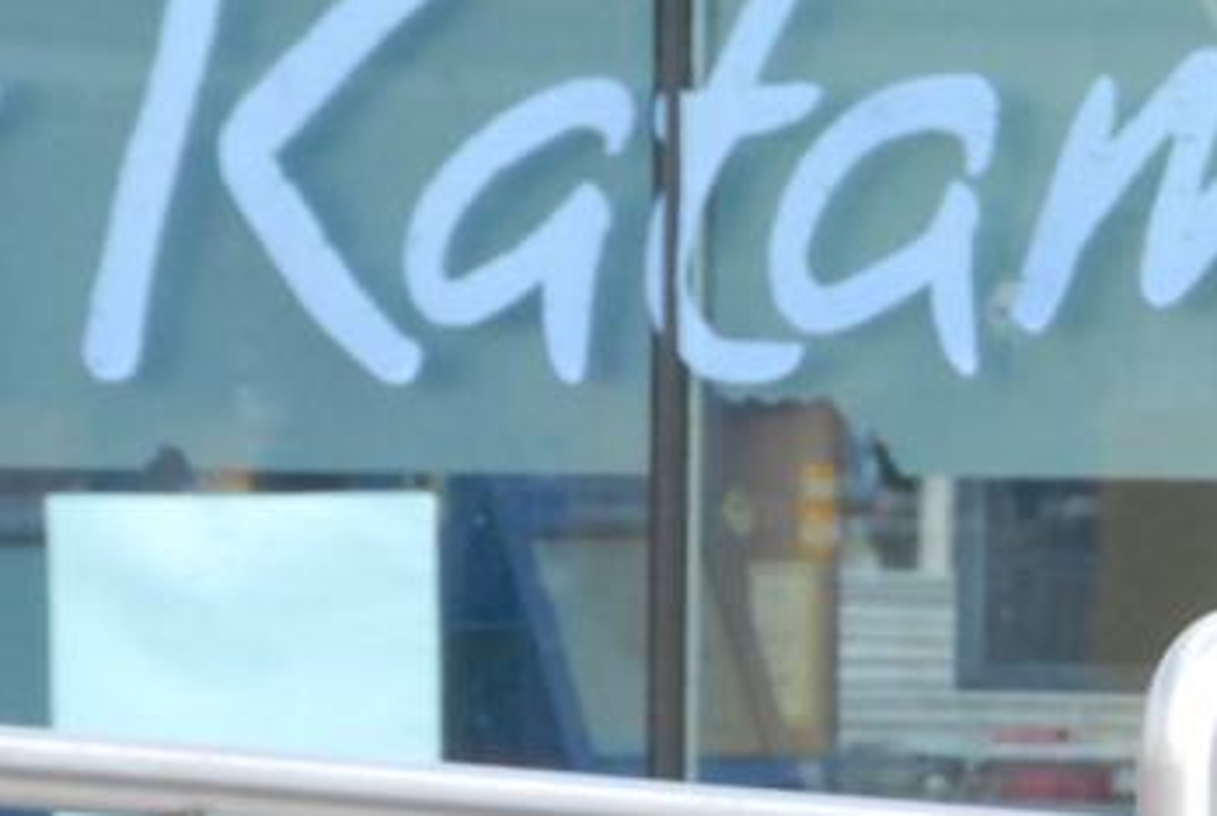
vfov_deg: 1.7
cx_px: 1440
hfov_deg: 2.6
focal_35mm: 807
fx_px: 27312
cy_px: 687
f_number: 11
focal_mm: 105
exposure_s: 1/250
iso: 640
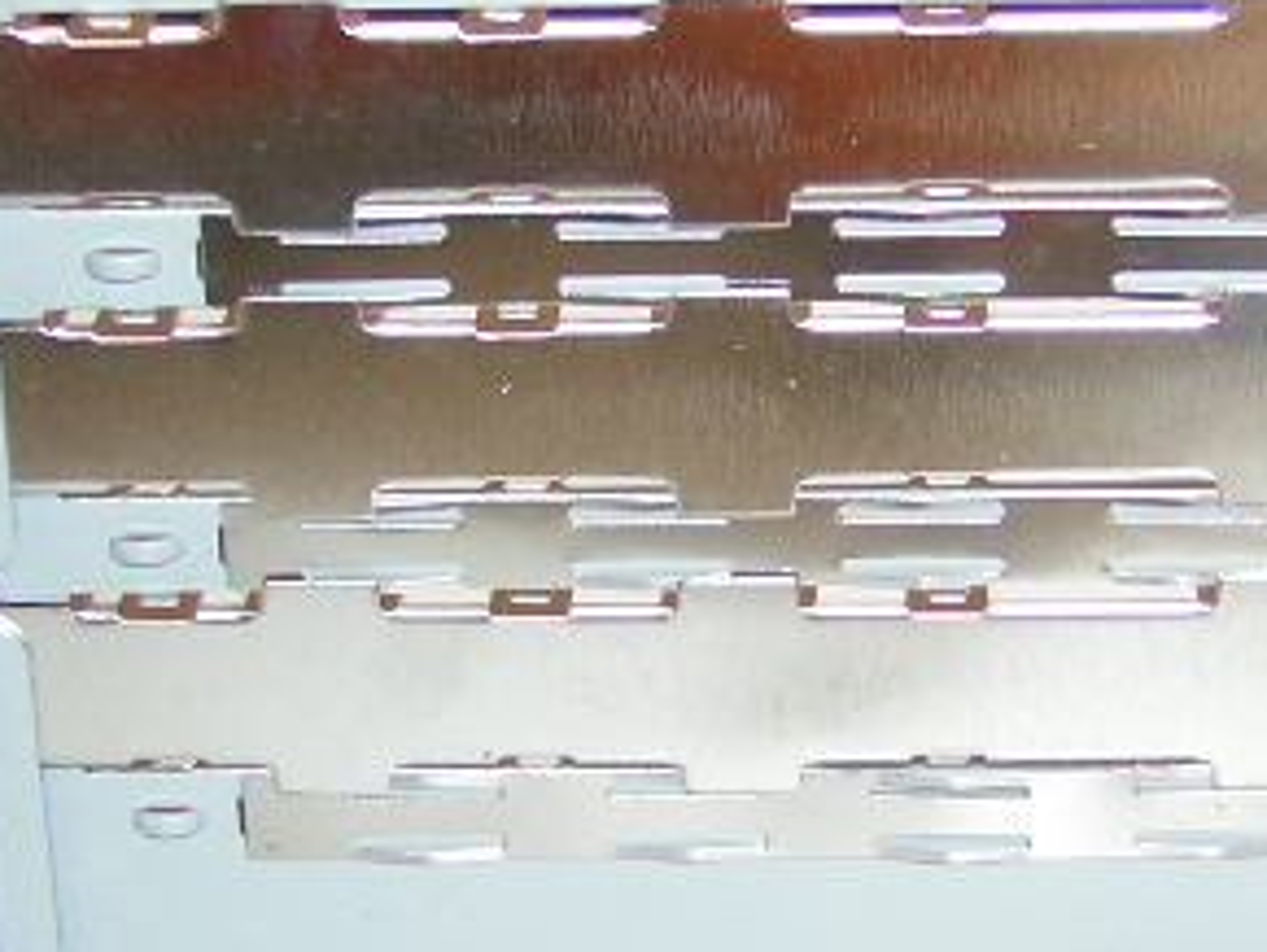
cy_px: 677
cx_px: 896
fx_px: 4689
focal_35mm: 128
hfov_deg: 15.3
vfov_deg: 11.6
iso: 50
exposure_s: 1/60.1
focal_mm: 7.6
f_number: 3.3
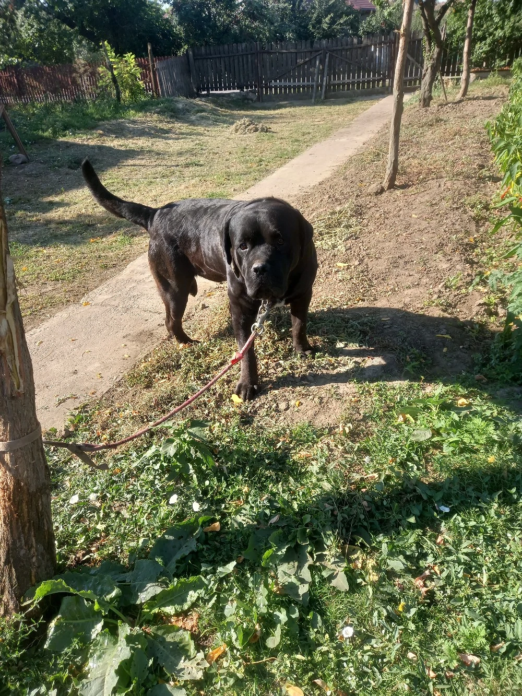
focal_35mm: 25
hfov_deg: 54.9
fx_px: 503
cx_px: 261
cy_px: 348
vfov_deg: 69.4
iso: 25
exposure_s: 1/217
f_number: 2
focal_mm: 4.6
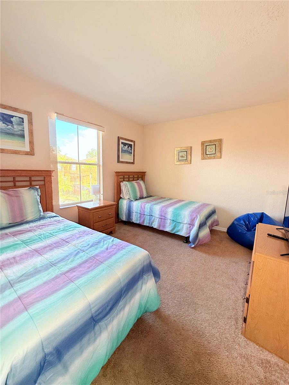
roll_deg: -2.1
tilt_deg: -6.7
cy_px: 192
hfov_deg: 85.7
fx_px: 156
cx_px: 144
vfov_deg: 102.1
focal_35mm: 14
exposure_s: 1/103
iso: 160
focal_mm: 2.22
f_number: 2.2
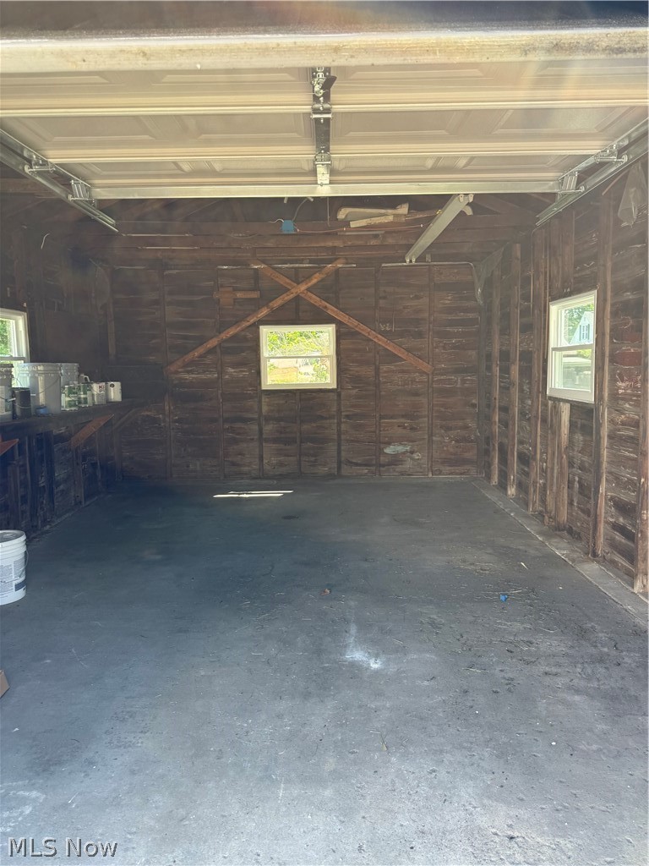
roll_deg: +0.9
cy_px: 433
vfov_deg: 71.6
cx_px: 324
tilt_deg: -6.9
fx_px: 600
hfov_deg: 56.8
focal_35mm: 24
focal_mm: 6.76
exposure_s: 1/204
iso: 80
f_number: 1.78
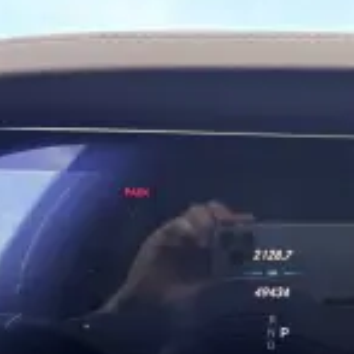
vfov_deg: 32.7
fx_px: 602
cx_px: 311
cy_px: 214
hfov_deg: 31.4
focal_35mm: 52
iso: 80
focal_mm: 6.76
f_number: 1.78
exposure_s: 1/133
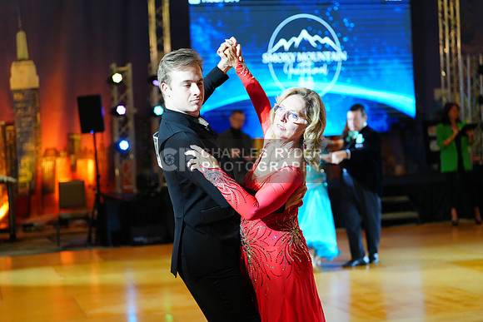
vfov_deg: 19.5
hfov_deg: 28.8
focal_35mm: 70
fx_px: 939
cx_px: 242
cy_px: 161
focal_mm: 70
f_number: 2.8
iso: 3200
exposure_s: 1/640
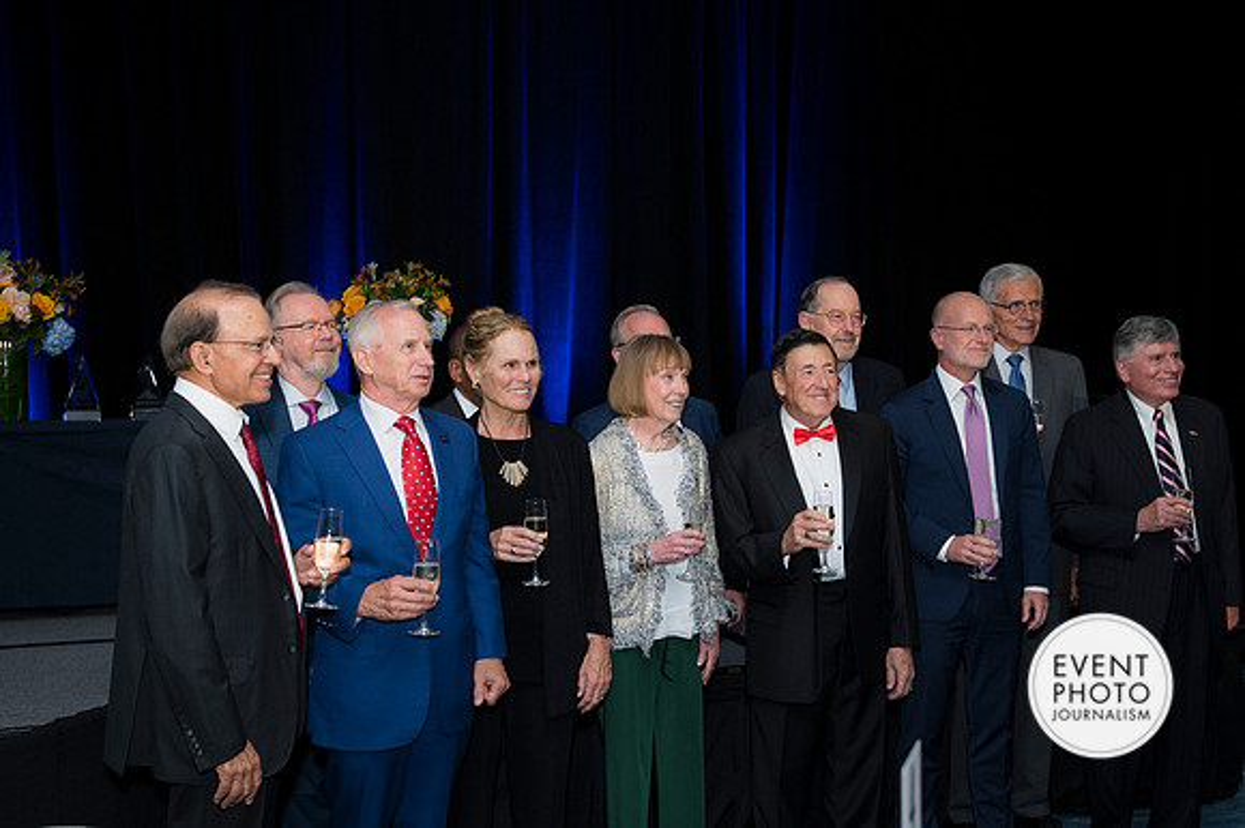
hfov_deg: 54.5
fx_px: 1210
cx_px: 622
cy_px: 414
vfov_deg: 37.8
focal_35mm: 35
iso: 800
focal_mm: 35
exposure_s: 1/125
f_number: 4.5
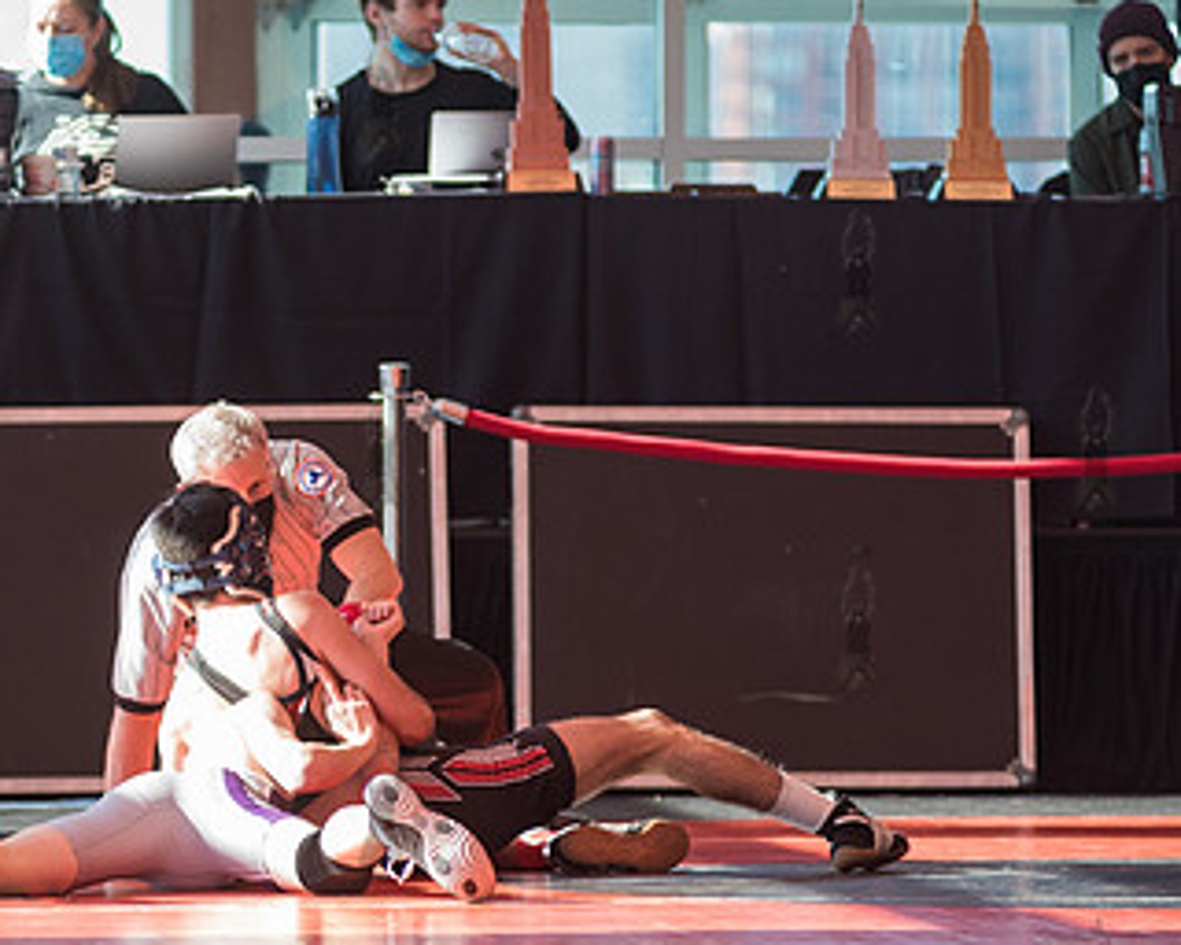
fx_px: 14261
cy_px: 484
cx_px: 302
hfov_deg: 4.7
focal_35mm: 408
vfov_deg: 3.8
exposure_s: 1/400
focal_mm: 170
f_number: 4
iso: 400
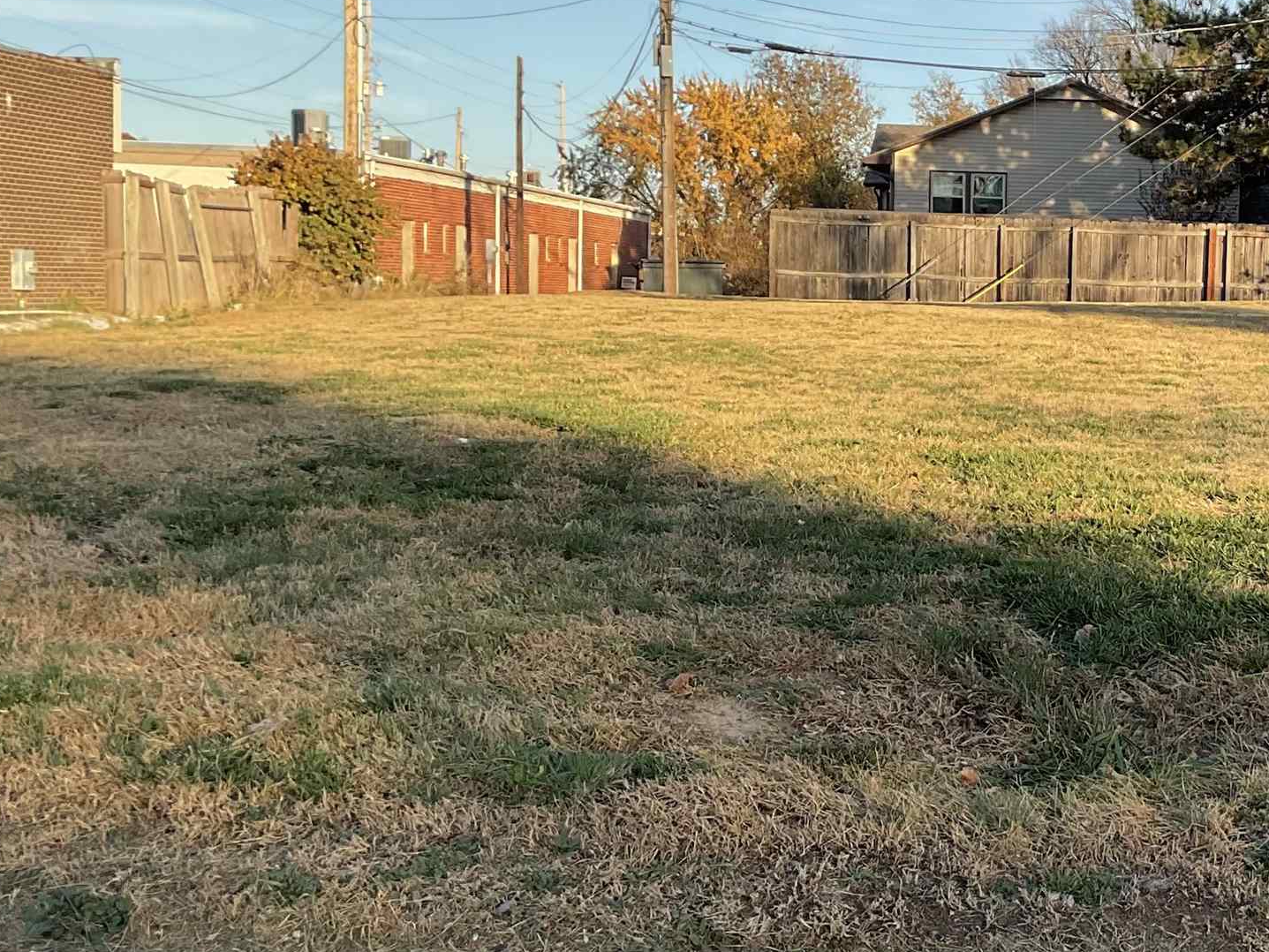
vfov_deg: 23.7
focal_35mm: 62
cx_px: 1174
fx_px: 2273
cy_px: 495
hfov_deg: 29.7
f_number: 1.8
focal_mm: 3
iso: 16
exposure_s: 1/739
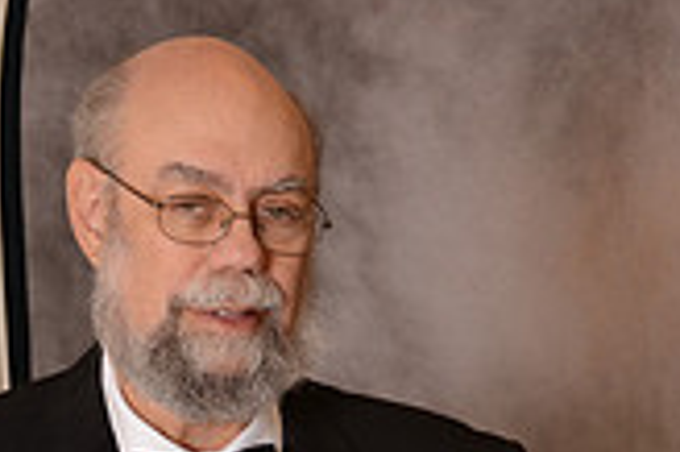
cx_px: 1012
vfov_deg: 7.3
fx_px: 3472
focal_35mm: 184
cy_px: 761
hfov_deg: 10.8
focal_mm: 52
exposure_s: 1/160
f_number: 7.1
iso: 320
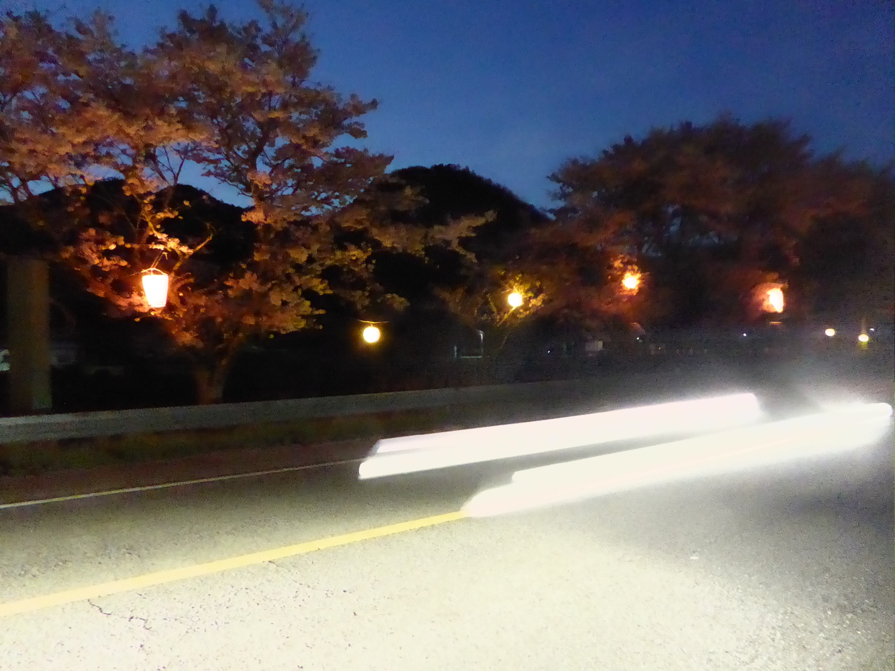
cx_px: 448
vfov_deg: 54.9
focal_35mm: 25
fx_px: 646
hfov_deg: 69.4
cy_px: 336
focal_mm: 4.3
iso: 6400
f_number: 3.3
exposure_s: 1/4
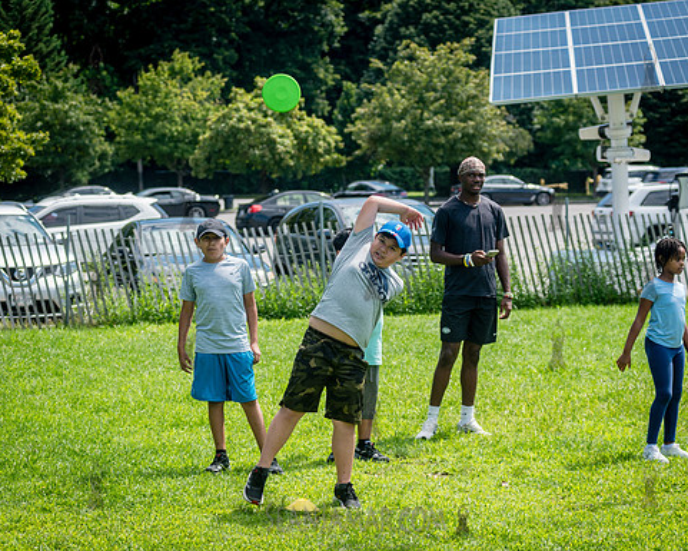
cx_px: 336
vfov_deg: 14.1
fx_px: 2220
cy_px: 329
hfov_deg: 17.6
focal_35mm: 109
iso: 200
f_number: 4
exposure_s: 1/800
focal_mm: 80
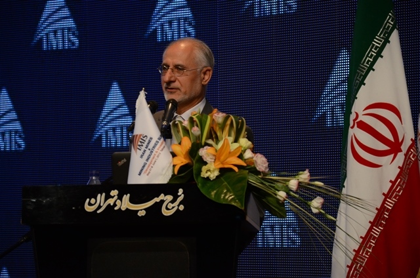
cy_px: 139
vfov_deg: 8.7
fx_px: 1834
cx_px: 210
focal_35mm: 158
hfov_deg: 13.1
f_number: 5.6
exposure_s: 1/80
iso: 1600
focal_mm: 105
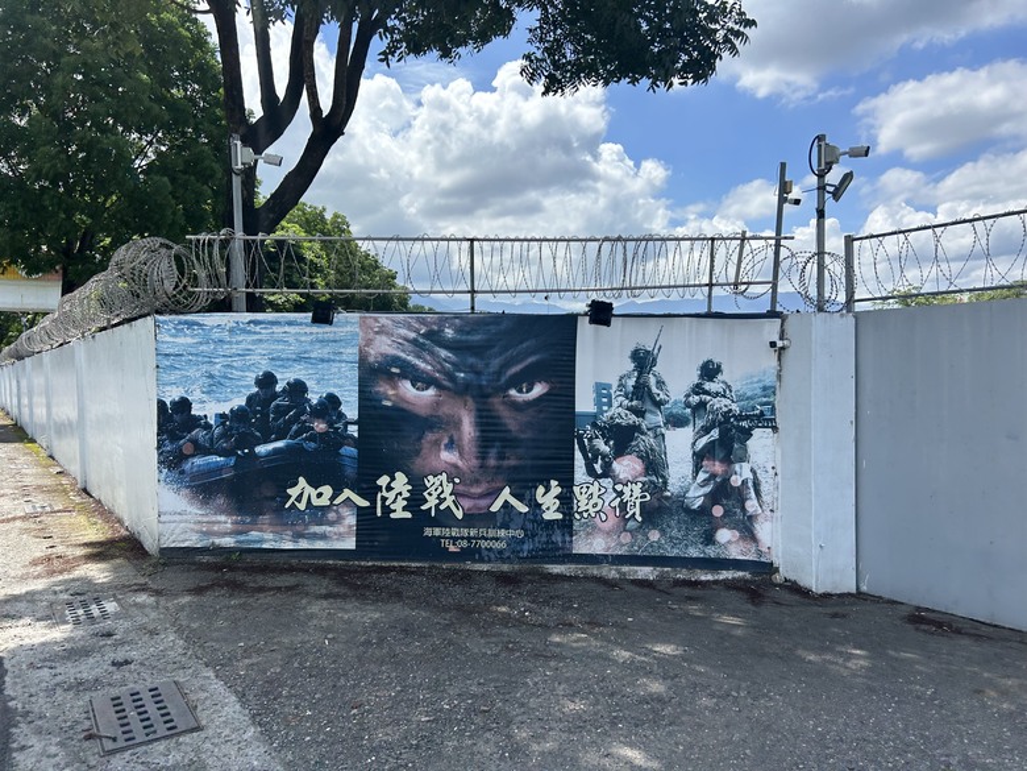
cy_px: 386
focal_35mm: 26
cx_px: 514
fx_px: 771
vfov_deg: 53.1
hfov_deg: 67.3
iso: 50
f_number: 1.5
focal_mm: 5.7
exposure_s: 1/3571
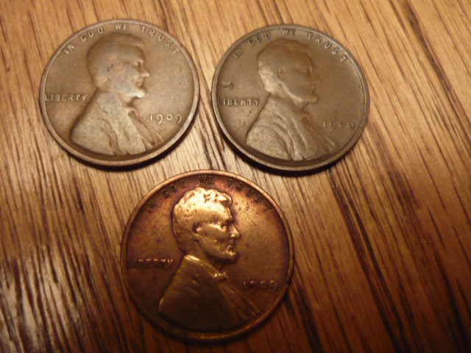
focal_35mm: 37
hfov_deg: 50.1
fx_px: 503
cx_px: 236
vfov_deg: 38.7
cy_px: 176
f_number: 2.8
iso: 200
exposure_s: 1/30
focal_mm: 5.5
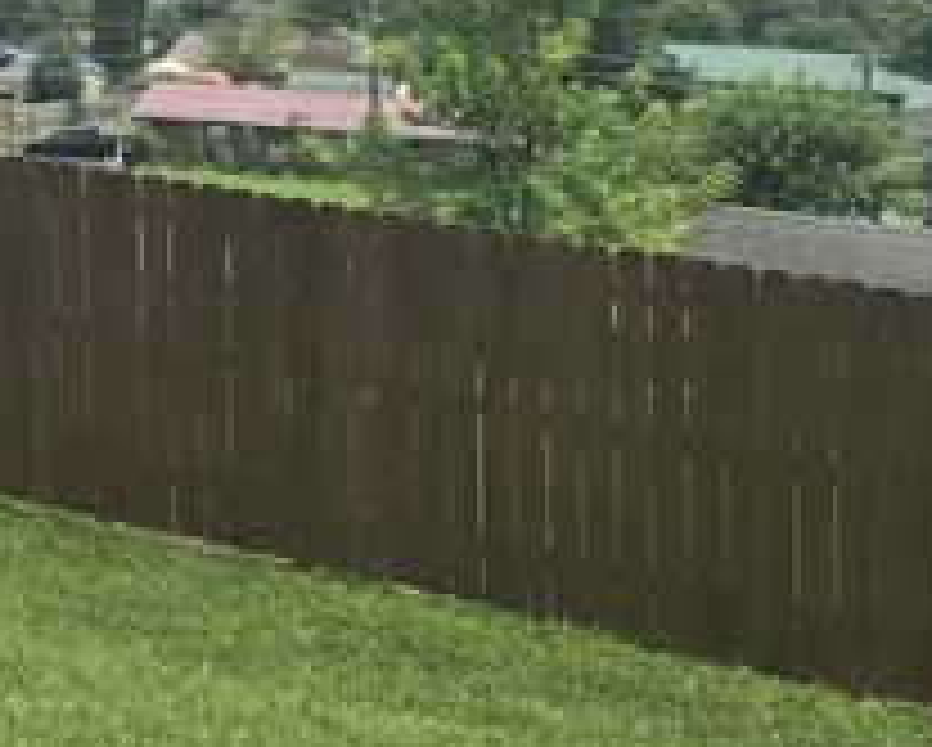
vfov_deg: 13.4
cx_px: -662
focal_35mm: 111
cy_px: -198
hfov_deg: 15.3
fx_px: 3065
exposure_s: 1/1429
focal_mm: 6.3
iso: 12
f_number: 1.7
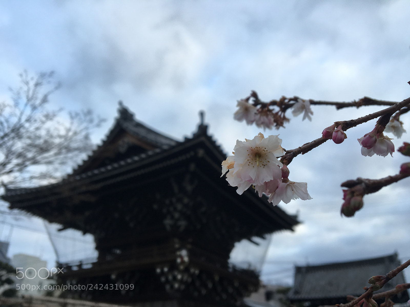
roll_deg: +0.1
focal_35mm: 29
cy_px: 154
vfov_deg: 48.2
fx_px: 343
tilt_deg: +30.2
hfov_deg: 61.7
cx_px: 205
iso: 25
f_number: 2.2
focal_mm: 4.15
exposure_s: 1/191
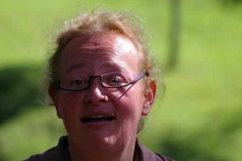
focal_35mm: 387
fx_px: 2599
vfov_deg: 3.5
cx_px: 103
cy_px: 87
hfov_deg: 5.3
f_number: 8
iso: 800
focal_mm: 200
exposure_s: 1/750
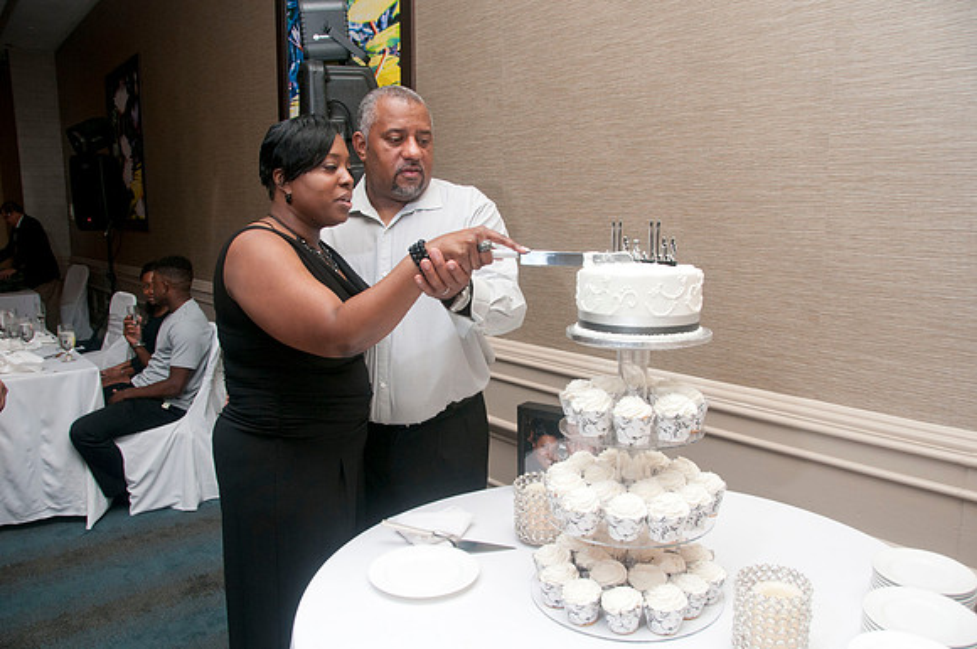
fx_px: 732
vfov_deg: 47.8
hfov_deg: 67.5
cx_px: 488
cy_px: 324
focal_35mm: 27
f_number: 5.6
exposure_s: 1/125
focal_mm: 18
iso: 400
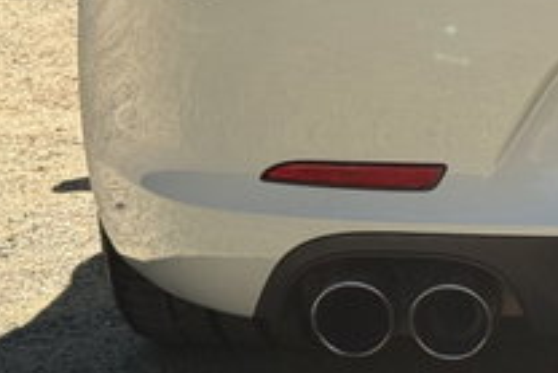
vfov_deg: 7.3
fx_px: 2854
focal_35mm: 184
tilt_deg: -4.3
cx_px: 845
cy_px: -207
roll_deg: +0.7
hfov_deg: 10.8
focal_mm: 6.76
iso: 64
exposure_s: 1/1980
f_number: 1.78
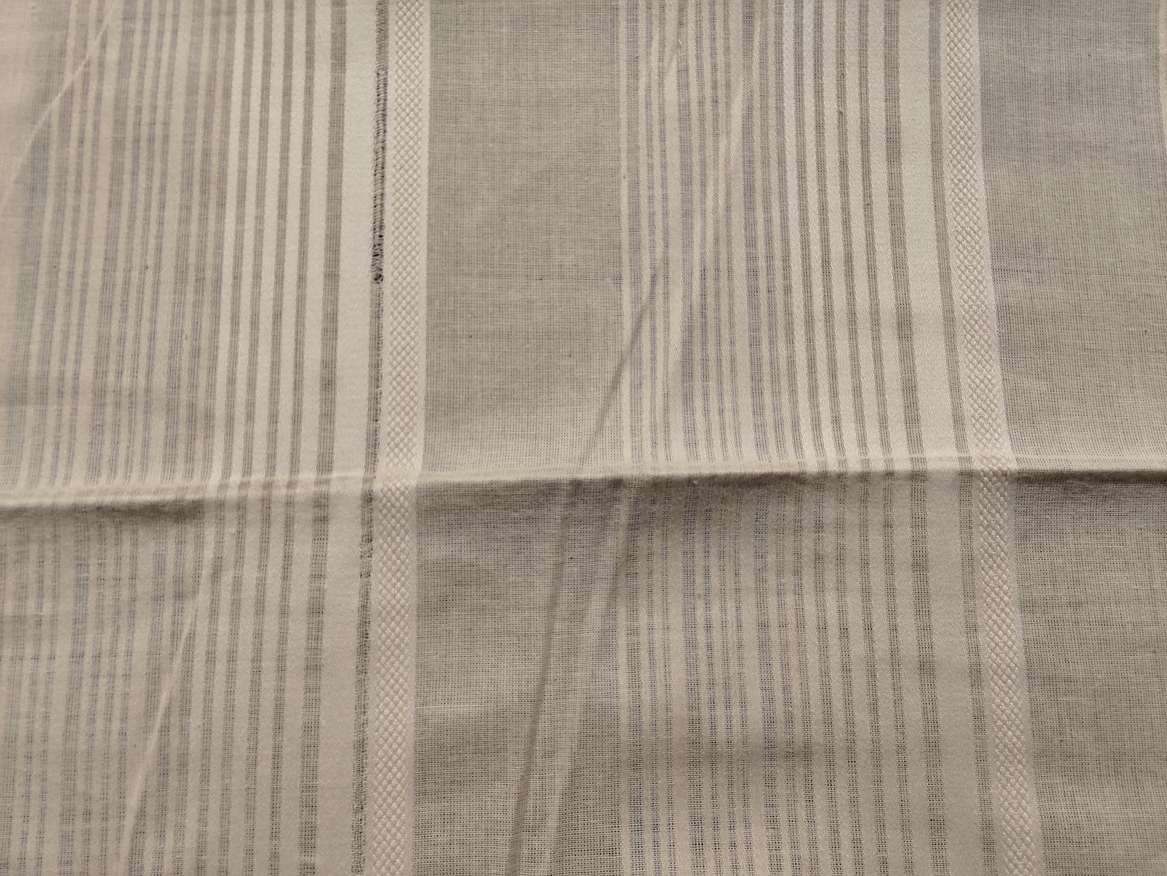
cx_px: 584
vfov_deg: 53.1
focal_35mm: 26
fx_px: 877
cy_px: 438
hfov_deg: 67.3
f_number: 2
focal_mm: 2.78
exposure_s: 1/100
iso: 64
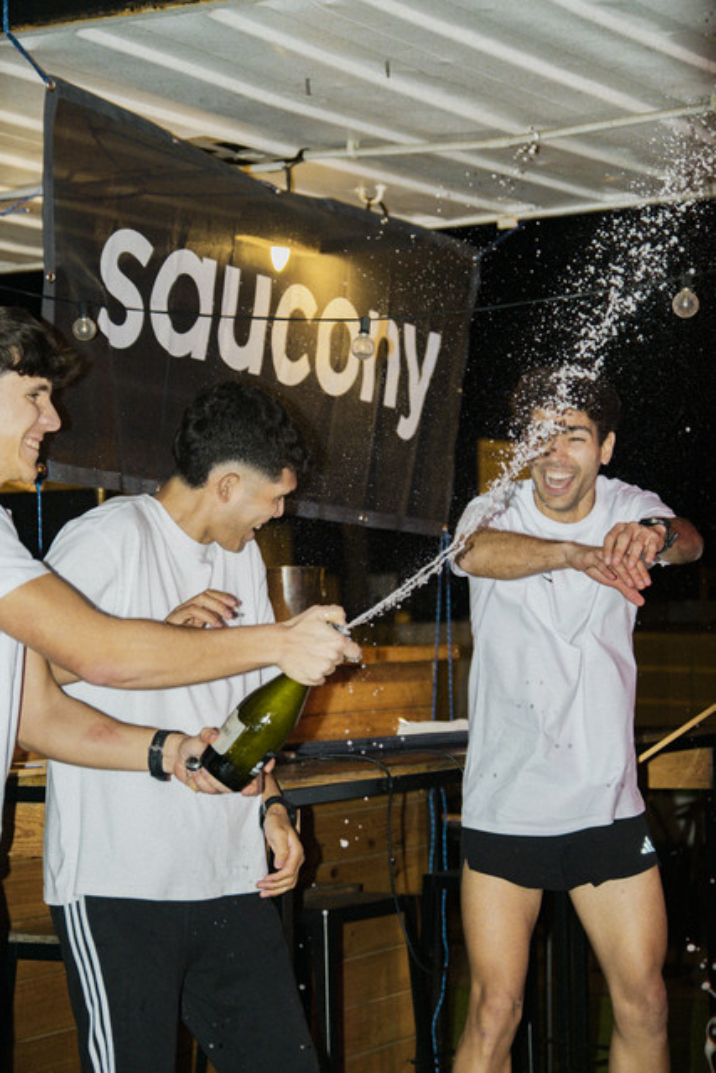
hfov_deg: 16.5
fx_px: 2475
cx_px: 358
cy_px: 536
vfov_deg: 24.5
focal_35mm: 83
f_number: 2.8
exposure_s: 1/400
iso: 2000
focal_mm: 55
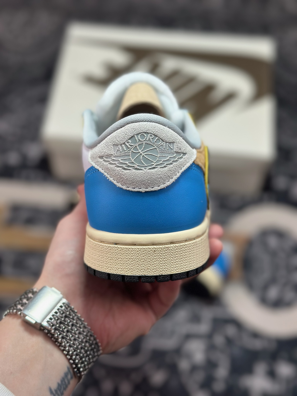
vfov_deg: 39.7
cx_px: 148
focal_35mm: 48
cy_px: 198
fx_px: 549
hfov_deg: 30.3
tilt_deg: -58.7
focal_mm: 6.86
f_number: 1.78
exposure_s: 1/1019
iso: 80
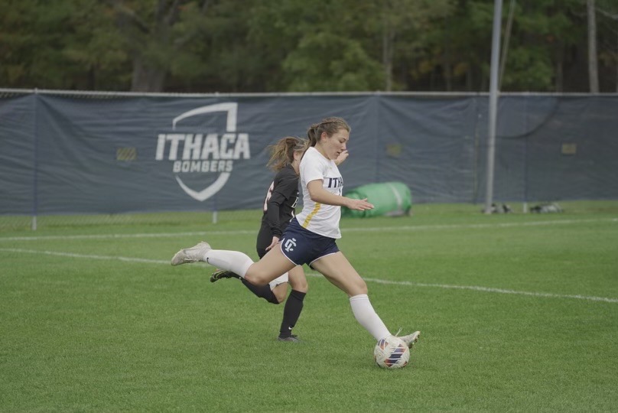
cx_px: 309
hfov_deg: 12.2
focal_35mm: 168
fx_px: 2886
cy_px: 206
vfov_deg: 8.2
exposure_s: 1/2500
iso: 800
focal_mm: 168
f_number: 4
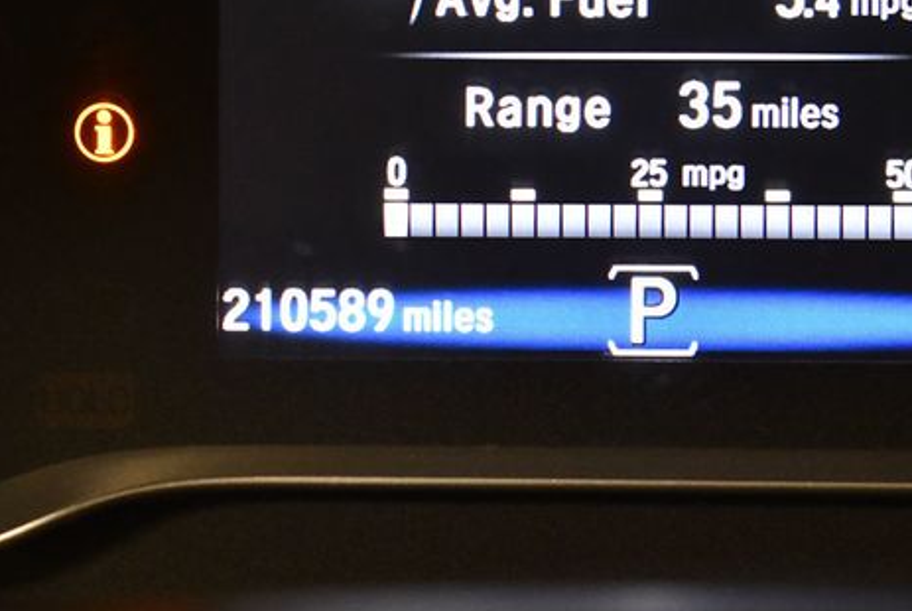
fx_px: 3855
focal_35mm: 152
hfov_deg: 13.5
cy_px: 311
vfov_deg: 9.1
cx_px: 345
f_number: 5.6
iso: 4000
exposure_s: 1/60
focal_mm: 55
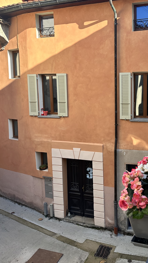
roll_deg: -0.1
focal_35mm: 34
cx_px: 118
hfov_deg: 33.7
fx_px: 237
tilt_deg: -5.3
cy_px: 115
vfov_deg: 57.9
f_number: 1.78
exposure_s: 1/918
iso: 80
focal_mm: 6.86
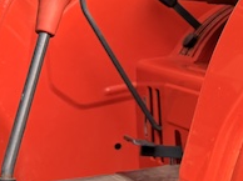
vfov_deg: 14.9
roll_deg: -1.4
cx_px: 435
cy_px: 132
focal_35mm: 99
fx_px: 694
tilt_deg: -10.0
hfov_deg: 16.6
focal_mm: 6.76
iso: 100
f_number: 1.78
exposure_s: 1/702
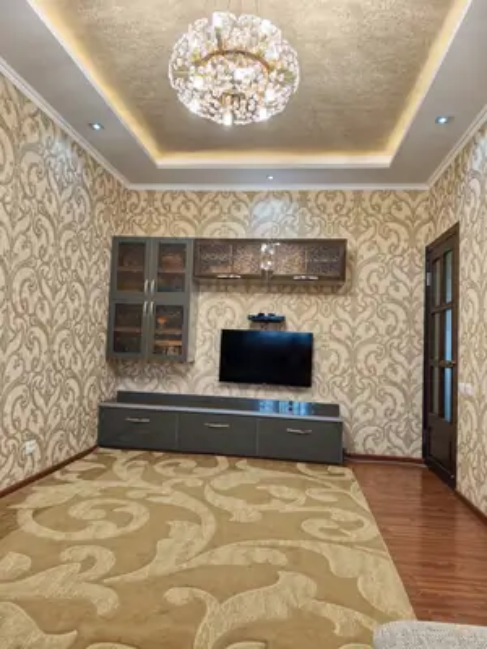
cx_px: 244
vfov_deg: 73.9
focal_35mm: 23
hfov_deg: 58.9
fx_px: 431
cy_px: 324
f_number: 1.67
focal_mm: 6.62
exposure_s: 1/100
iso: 64
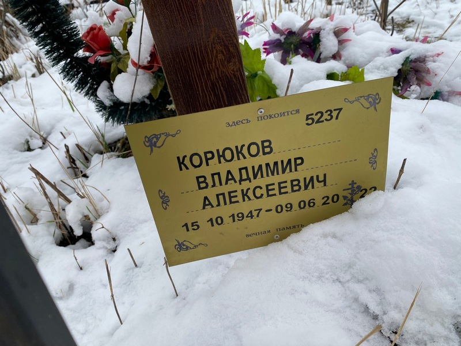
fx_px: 346
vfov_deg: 53.1
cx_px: 230
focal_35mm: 26
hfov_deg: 67.3
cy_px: 173
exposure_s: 1/333
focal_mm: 4.25
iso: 32
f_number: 1.8
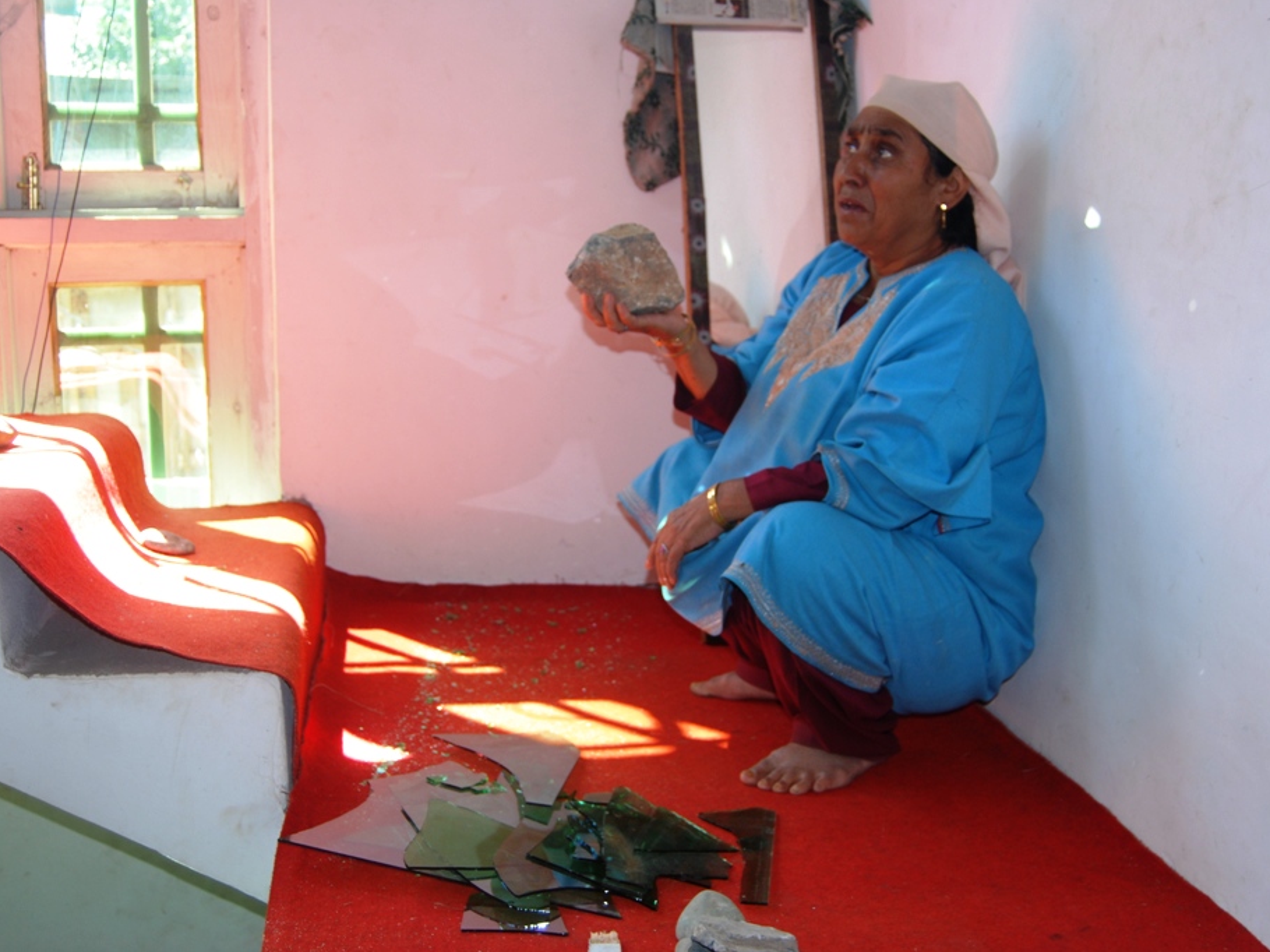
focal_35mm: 39
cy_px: 475
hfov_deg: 47.8
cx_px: 597
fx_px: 1430
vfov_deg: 36.8
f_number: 4
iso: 200
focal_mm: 24
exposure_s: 1/60
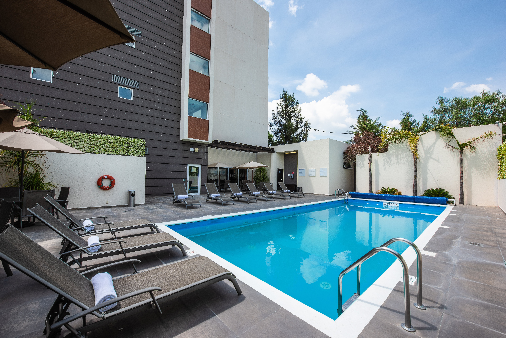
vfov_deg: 81.2
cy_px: 169
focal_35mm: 14
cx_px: 253
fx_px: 197
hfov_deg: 104.2
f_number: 9
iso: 100
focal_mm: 14
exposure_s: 1/160
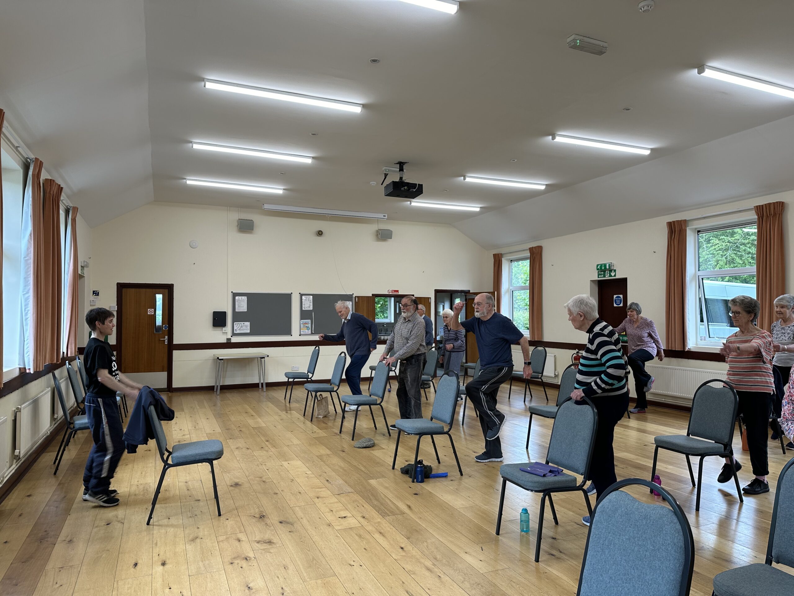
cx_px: 397
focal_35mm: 24
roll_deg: +0.4
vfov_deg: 56.8
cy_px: 298
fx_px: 550
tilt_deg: +1.5
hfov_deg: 71.6
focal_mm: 6.86
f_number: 1.78
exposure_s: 1/100
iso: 64
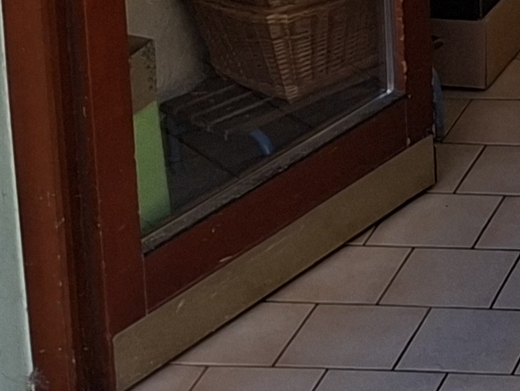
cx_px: 1064
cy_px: -557
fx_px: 2374
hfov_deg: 11.2
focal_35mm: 158
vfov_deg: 8.6
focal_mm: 5.54
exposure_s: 1/184
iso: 50
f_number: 1.8
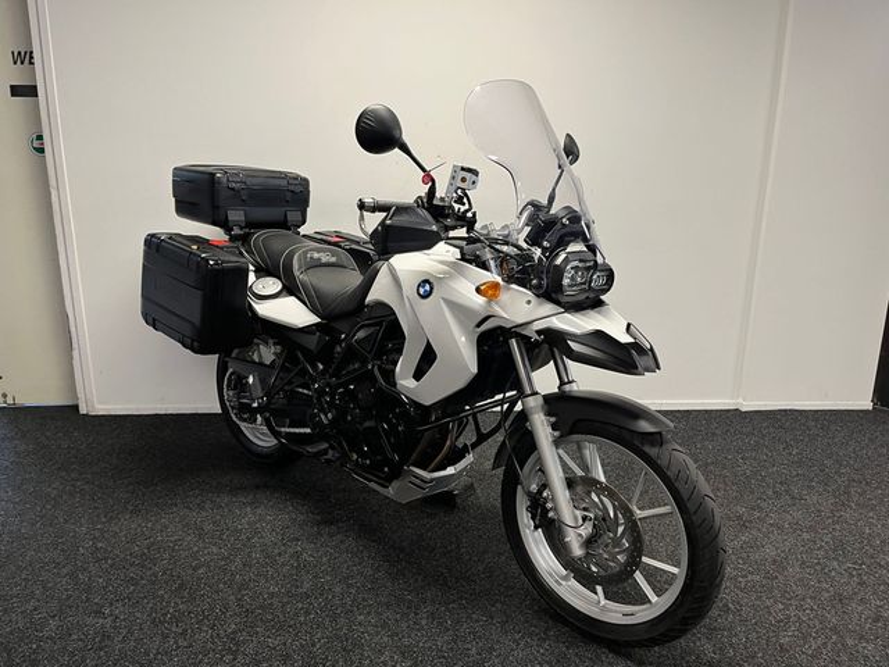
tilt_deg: -14.2
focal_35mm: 26
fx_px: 668
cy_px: 334
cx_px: 444
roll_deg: -0.1
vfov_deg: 53.1
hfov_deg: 67.3
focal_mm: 5.1
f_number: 1.6
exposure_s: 1/50
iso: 80
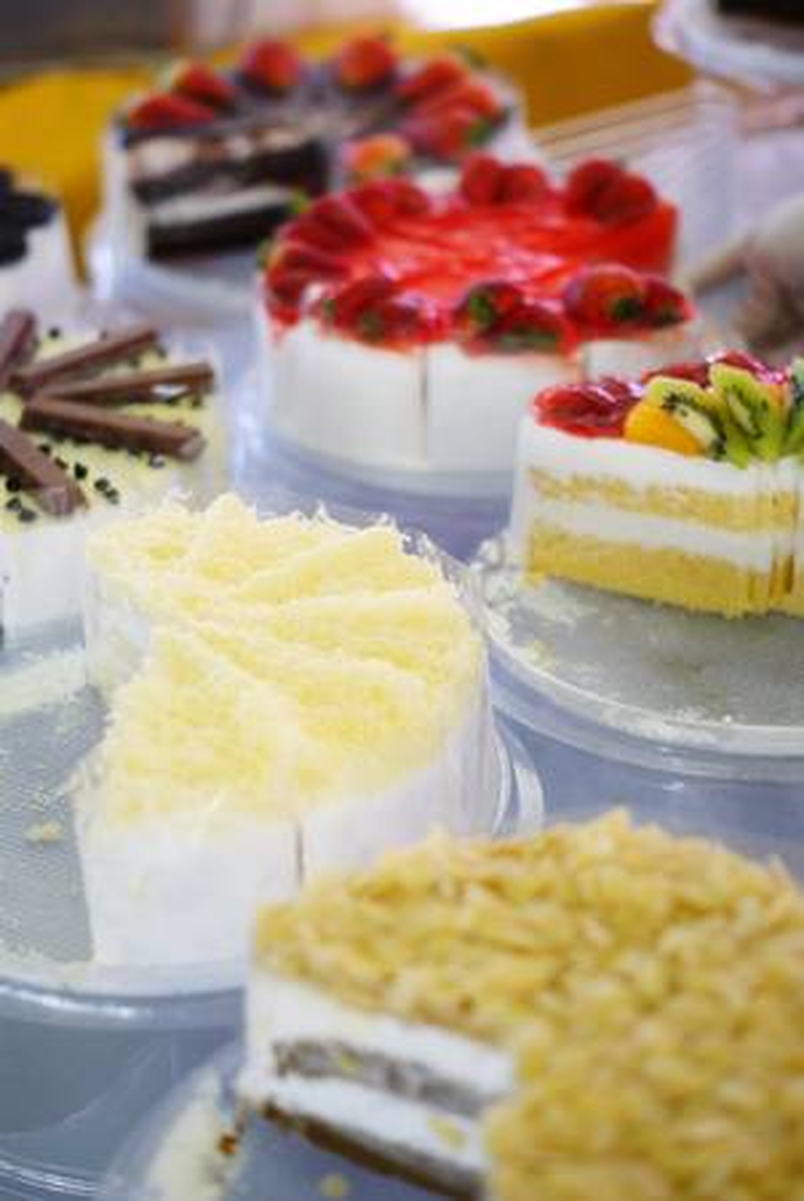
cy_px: 600
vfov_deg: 27.0
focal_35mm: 75
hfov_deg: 18.2
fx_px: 2507
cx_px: 402
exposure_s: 1/80
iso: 200
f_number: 2
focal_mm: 50
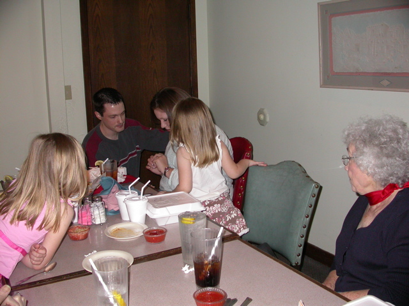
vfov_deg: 37.7
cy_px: 153
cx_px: 204
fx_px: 449
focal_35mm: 38
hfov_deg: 49.0
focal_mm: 7.85
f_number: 2.6
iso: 200
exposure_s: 1/60
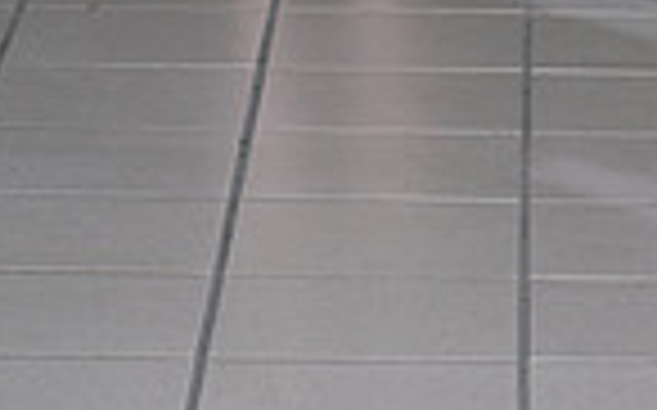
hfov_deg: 6.4
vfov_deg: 3.9
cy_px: -586
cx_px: 360
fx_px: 5904
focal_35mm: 330
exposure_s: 1/160
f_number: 5.6
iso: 1250
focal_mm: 105
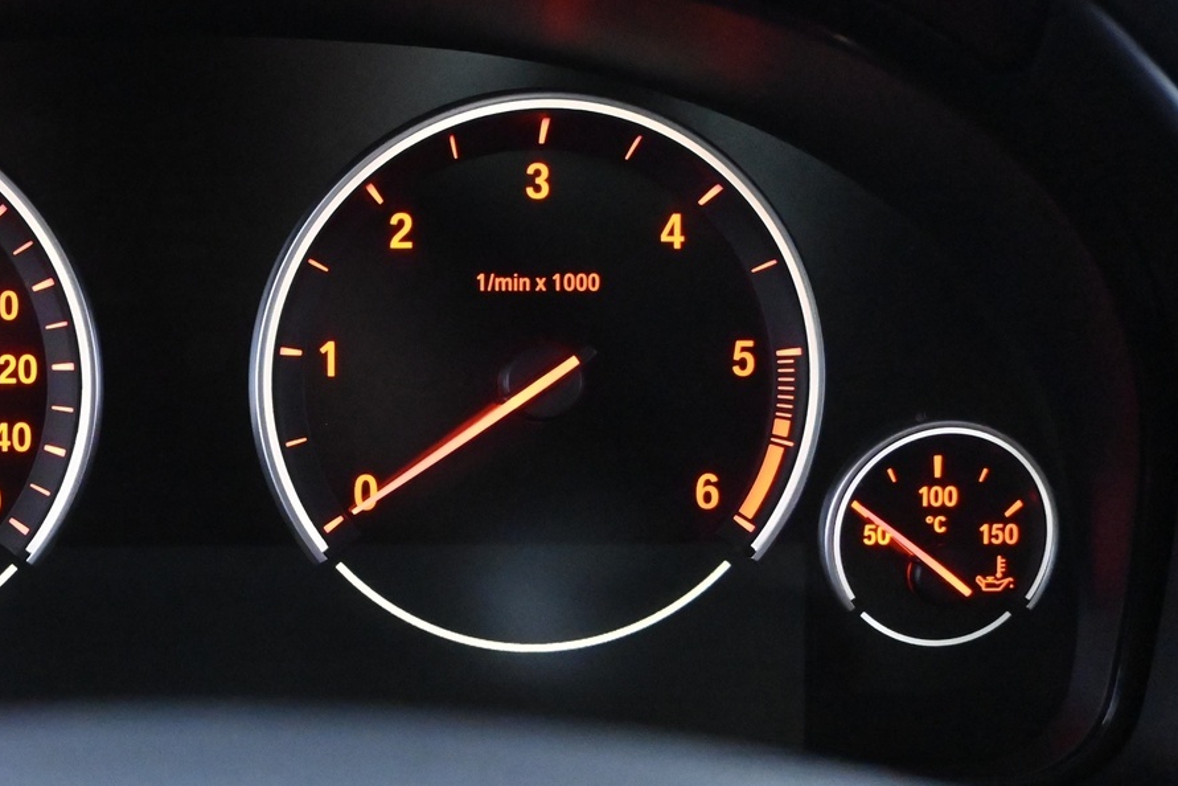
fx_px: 1963
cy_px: 453
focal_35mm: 60
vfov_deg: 22.6
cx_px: 185
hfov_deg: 32.2
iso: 8000
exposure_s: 1/40
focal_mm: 22
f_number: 4
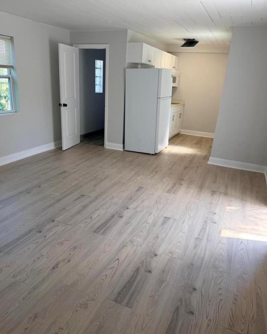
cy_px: 156
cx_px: 130
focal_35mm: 26
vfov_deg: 66.0
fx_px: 257
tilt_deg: -15.5
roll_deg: -3.2
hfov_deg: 54.9
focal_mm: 6.76
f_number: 1.78
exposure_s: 1/155
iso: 64
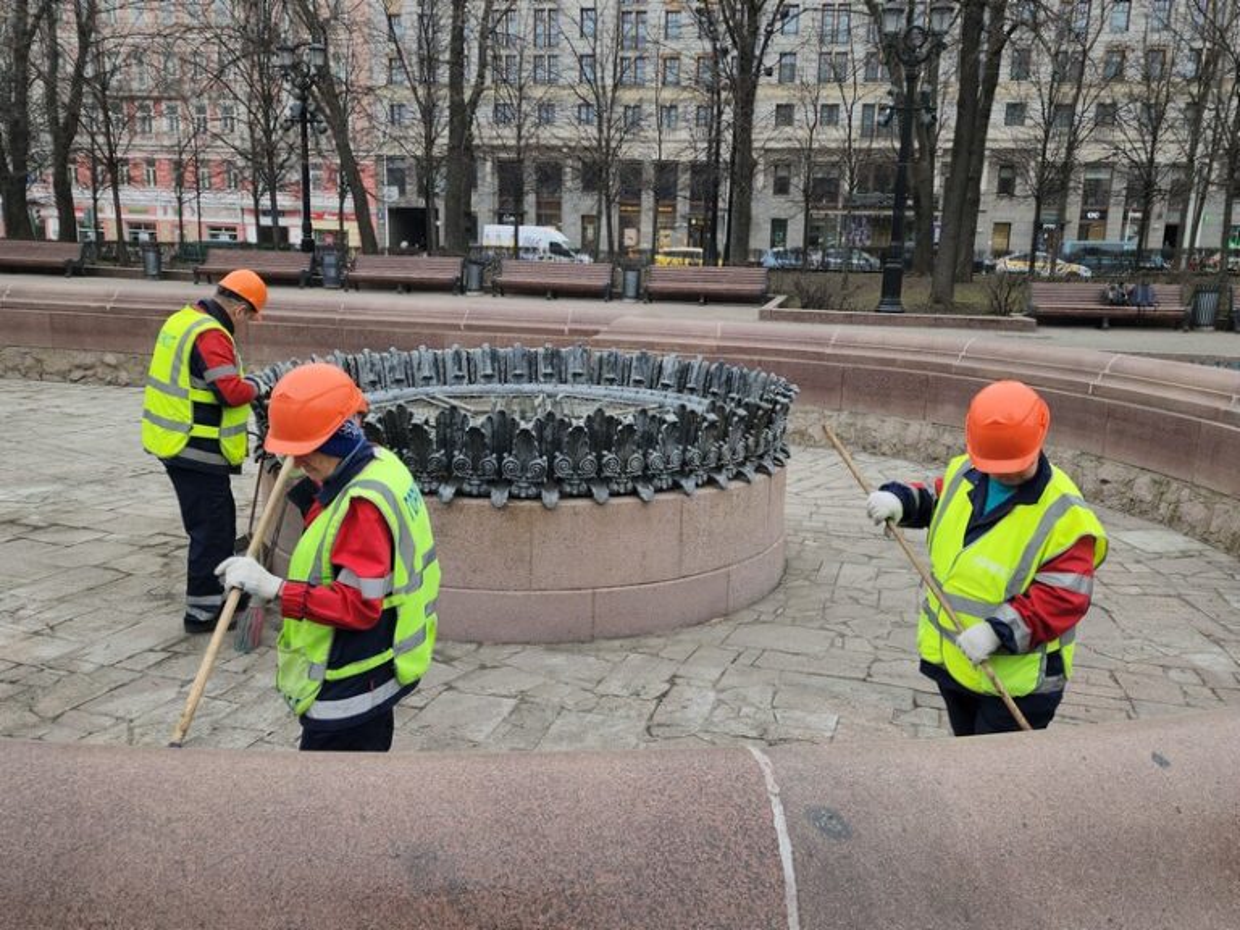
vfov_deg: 58.9
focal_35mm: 23
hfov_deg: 73.9
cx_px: 620
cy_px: 465
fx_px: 824
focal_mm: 6.4
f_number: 1.8
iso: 12
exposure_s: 1/301
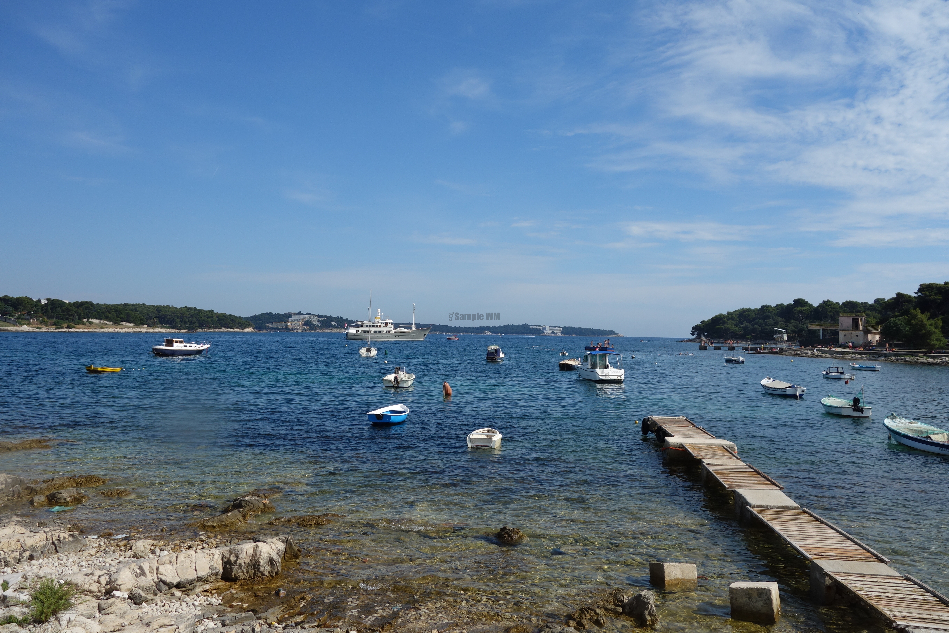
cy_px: 316
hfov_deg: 65.5
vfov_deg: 46.4
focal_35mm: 28
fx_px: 738
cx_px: 474
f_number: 5.6
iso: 125
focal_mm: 10.4
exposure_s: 1/800
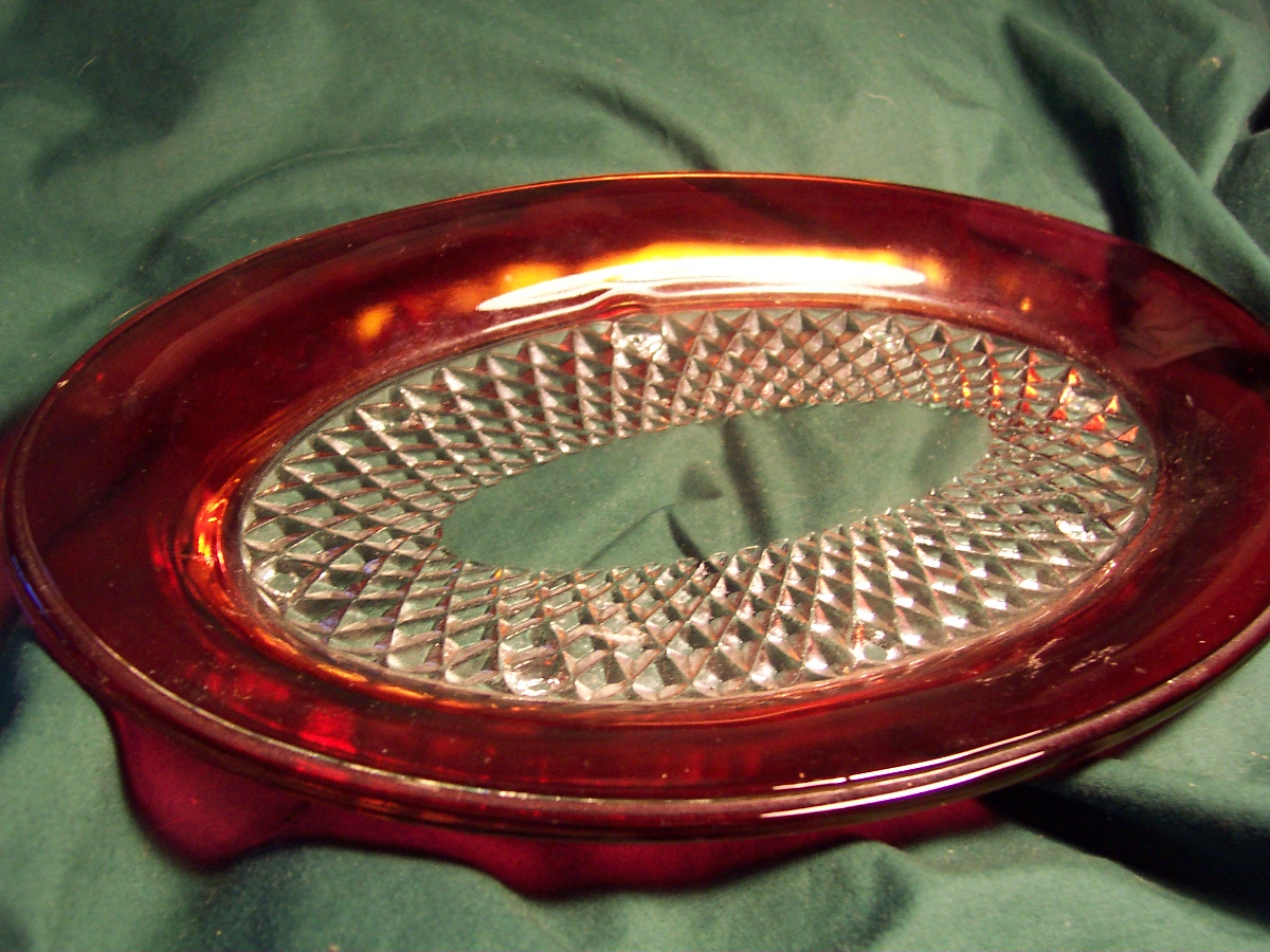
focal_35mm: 37
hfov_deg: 50.1
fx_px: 1357
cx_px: 635
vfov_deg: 38.7
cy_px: 476
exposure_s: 1/30
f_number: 2.8
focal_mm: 5.6
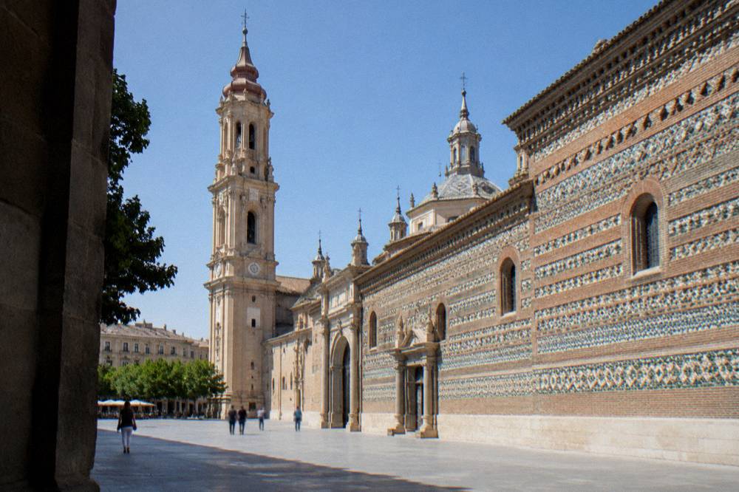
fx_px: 1005
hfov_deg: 40.4
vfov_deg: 27.5
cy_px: 246
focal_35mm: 49
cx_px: 370
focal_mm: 49
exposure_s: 1/640
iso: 400
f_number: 5.6
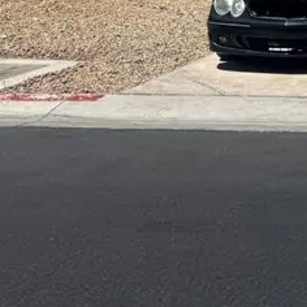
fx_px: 923
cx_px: 644
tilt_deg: +2.3
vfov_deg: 17.1
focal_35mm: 92
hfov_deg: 14.8
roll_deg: -1.3
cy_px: -148
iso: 80
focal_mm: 6.76
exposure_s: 1/5814
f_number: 1.78
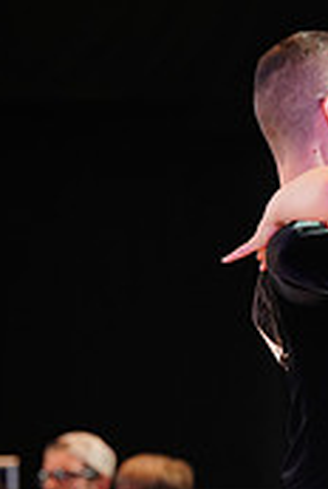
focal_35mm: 485
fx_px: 6601
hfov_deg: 2.8
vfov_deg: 4.2
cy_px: 585
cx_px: 510
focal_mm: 145
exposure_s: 1/200
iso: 1600
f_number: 4.5
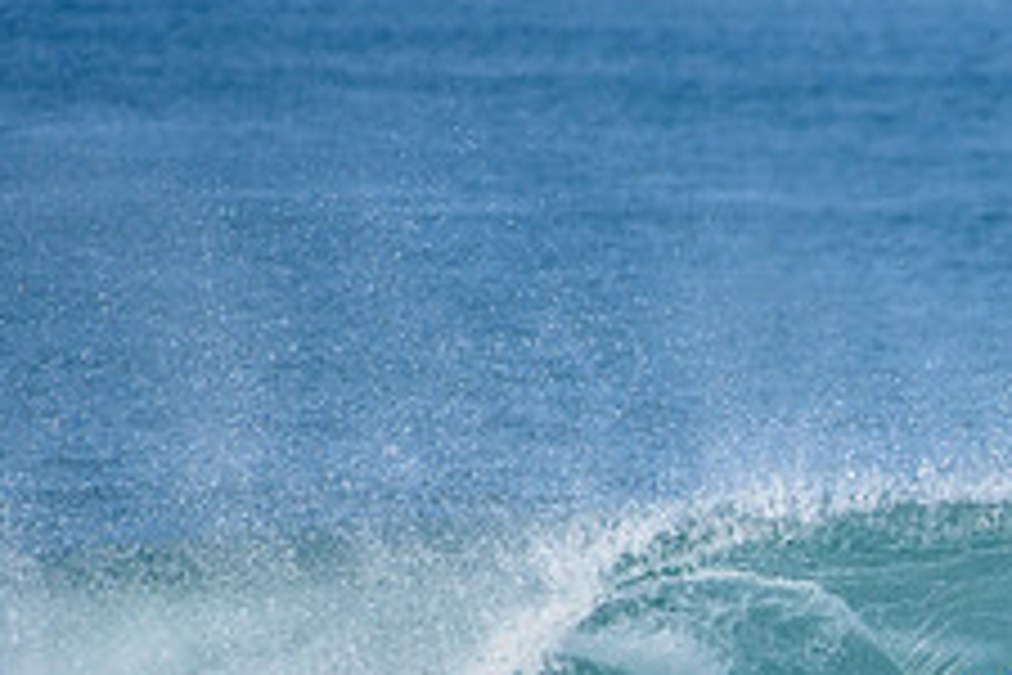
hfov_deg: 1.6
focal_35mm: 1289
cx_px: 1106
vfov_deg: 1.1
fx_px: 36232
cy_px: 740
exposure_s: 1/1600
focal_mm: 500
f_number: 5.6
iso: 180
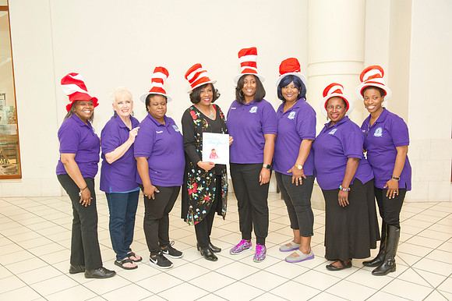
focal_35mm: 34
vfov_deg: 38.8
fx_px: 427
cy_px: 150
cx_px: 226
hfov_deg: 55.8
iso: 1250
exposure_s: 1/200
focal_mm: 34
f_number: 5.6
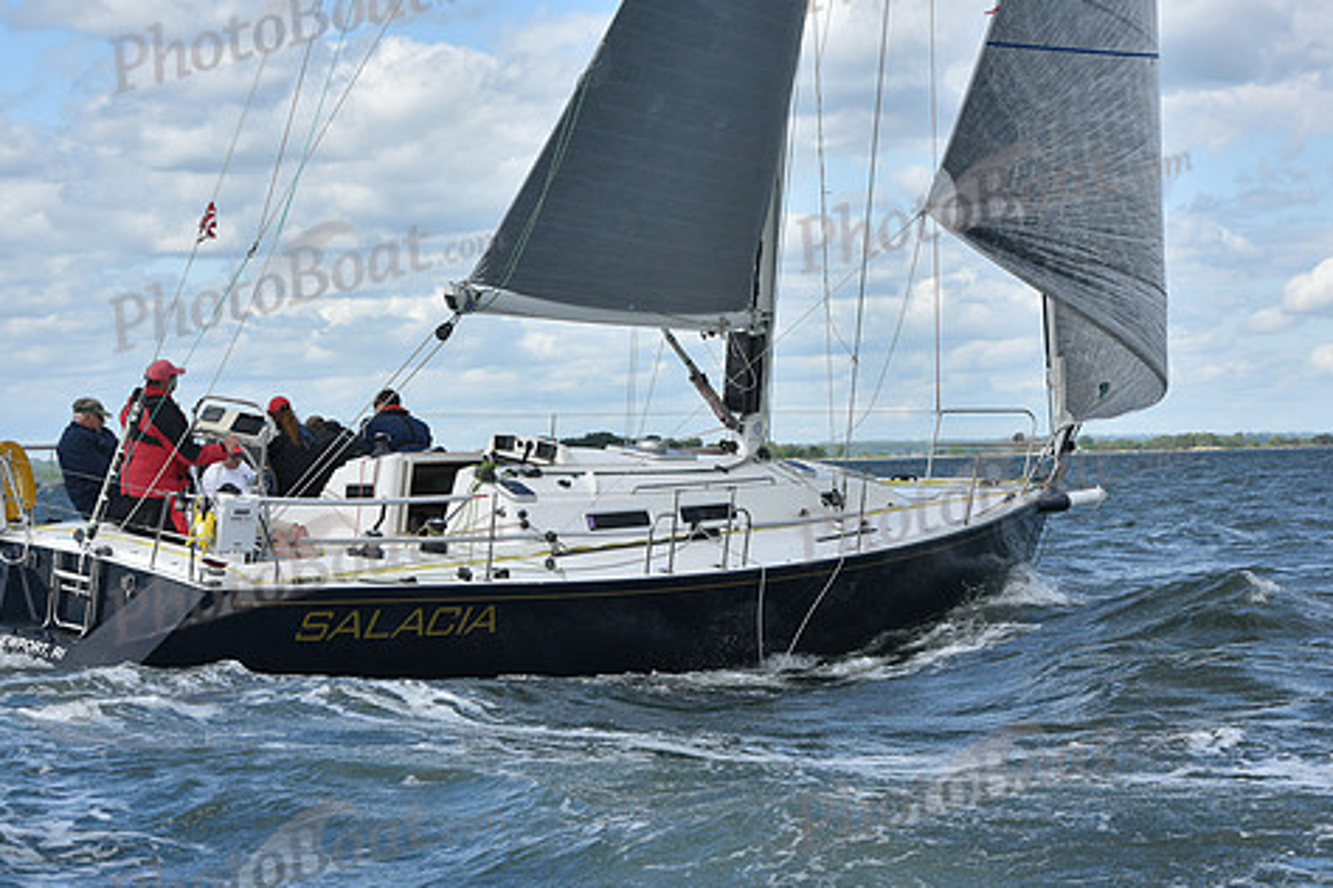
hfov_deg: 19.6
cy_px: 386
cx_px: 652
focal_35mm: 104
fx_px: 3851
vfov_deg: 13.2
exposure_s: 1/1000
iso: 320
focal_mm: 85
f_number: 8
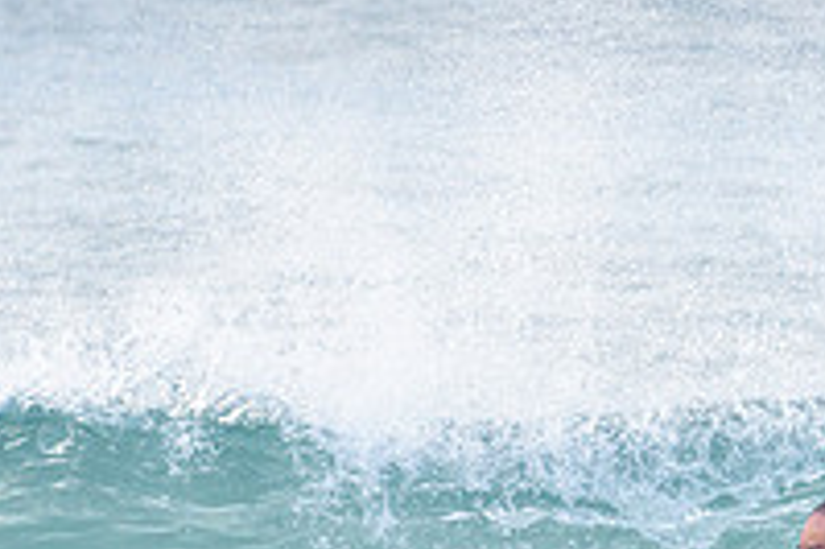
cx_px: 722
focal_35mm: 1459
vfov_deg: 0.9
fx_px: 33407
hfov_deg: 1.4
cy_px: 687
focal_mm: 500
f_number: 5.6
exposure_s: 1/1000
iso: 720
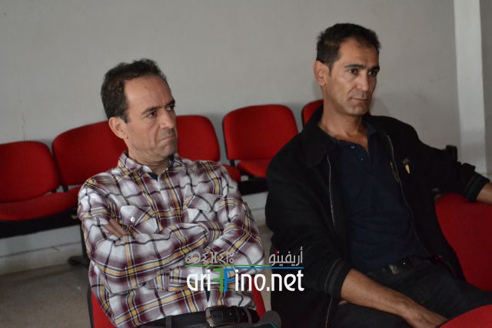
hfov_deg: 29.9
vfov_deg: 20.1
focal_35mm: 68
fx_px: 922
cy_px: 164
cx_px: 246
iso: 3200
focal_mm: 45
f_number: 5.3
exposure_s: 1/60
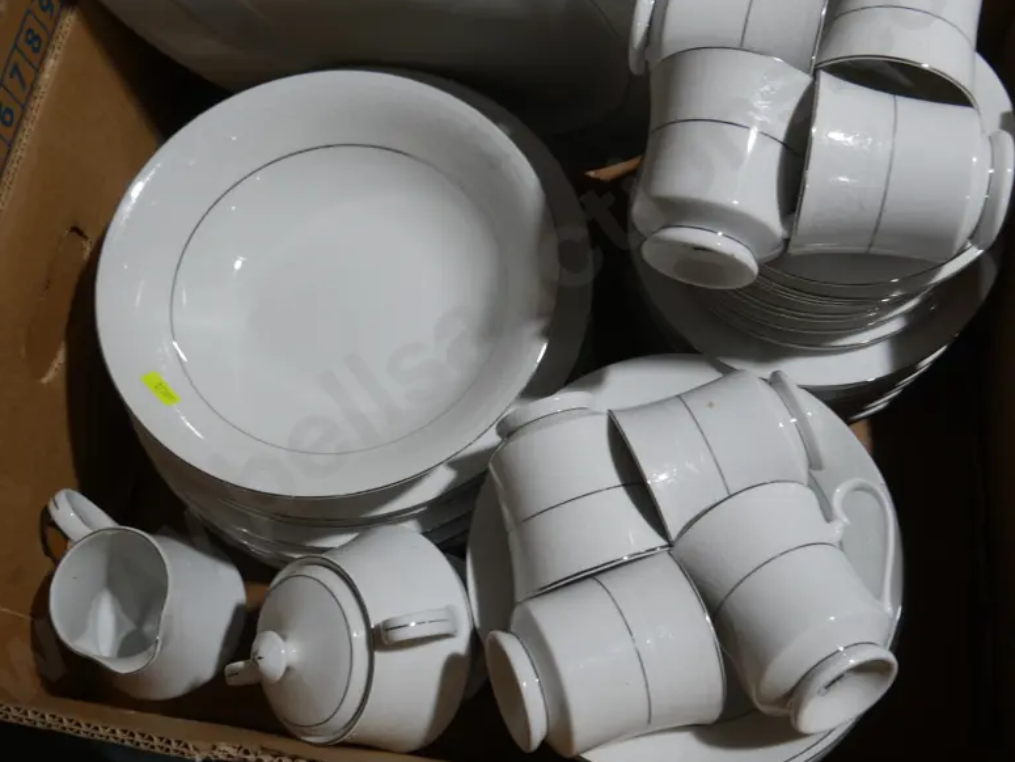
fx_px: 1085
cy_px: 289
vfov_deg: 38.5
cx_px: 526
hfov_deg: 50.1
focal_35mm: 37
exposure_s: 1/80
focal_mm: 14
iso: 200
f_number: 3.5
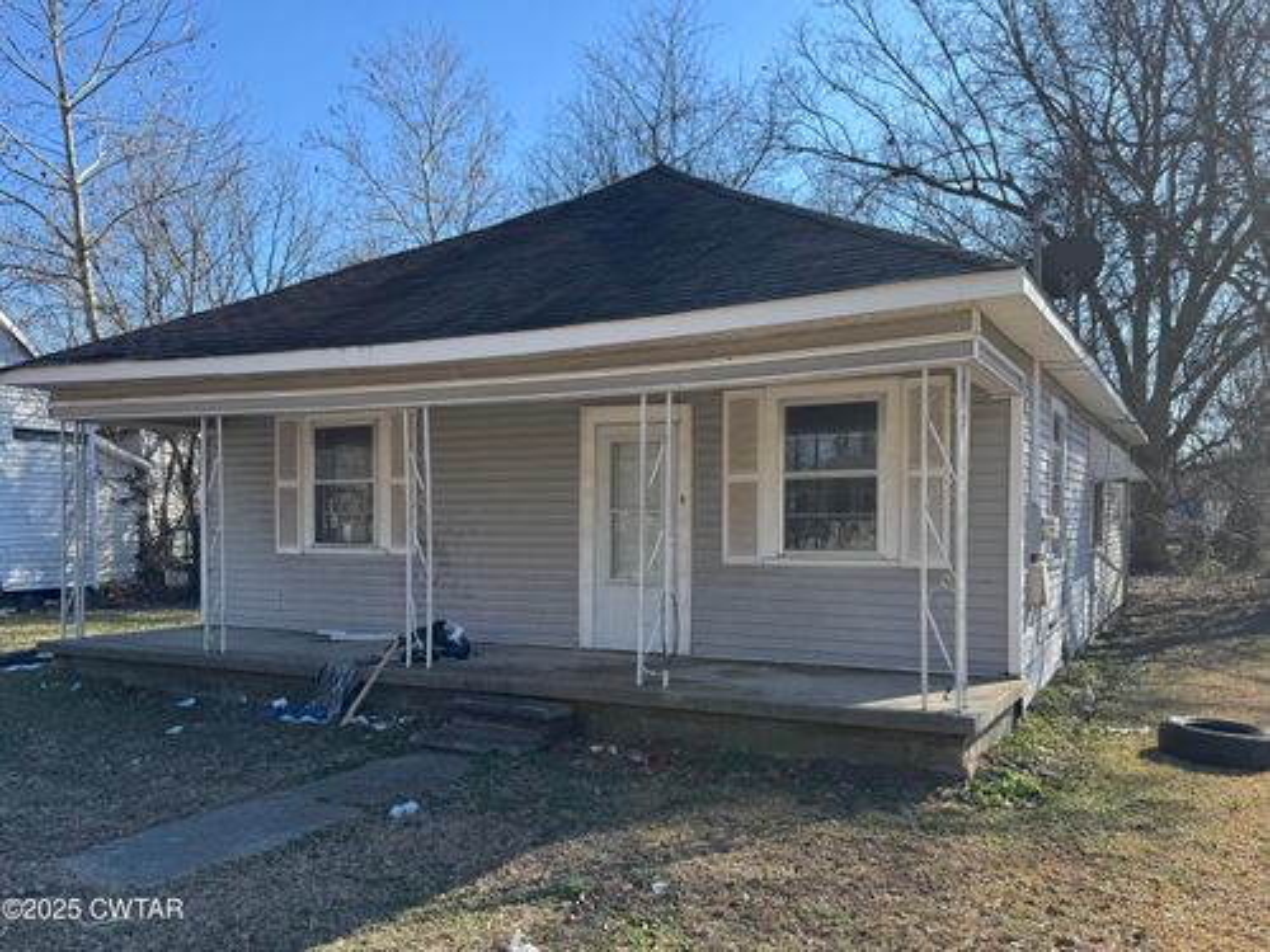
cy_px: 476
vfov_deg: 56.8
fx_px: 881
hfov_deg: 71.6
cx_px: 635
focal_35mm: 24
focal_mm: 6.76
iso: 80
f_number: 1.78
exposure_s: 1/1869
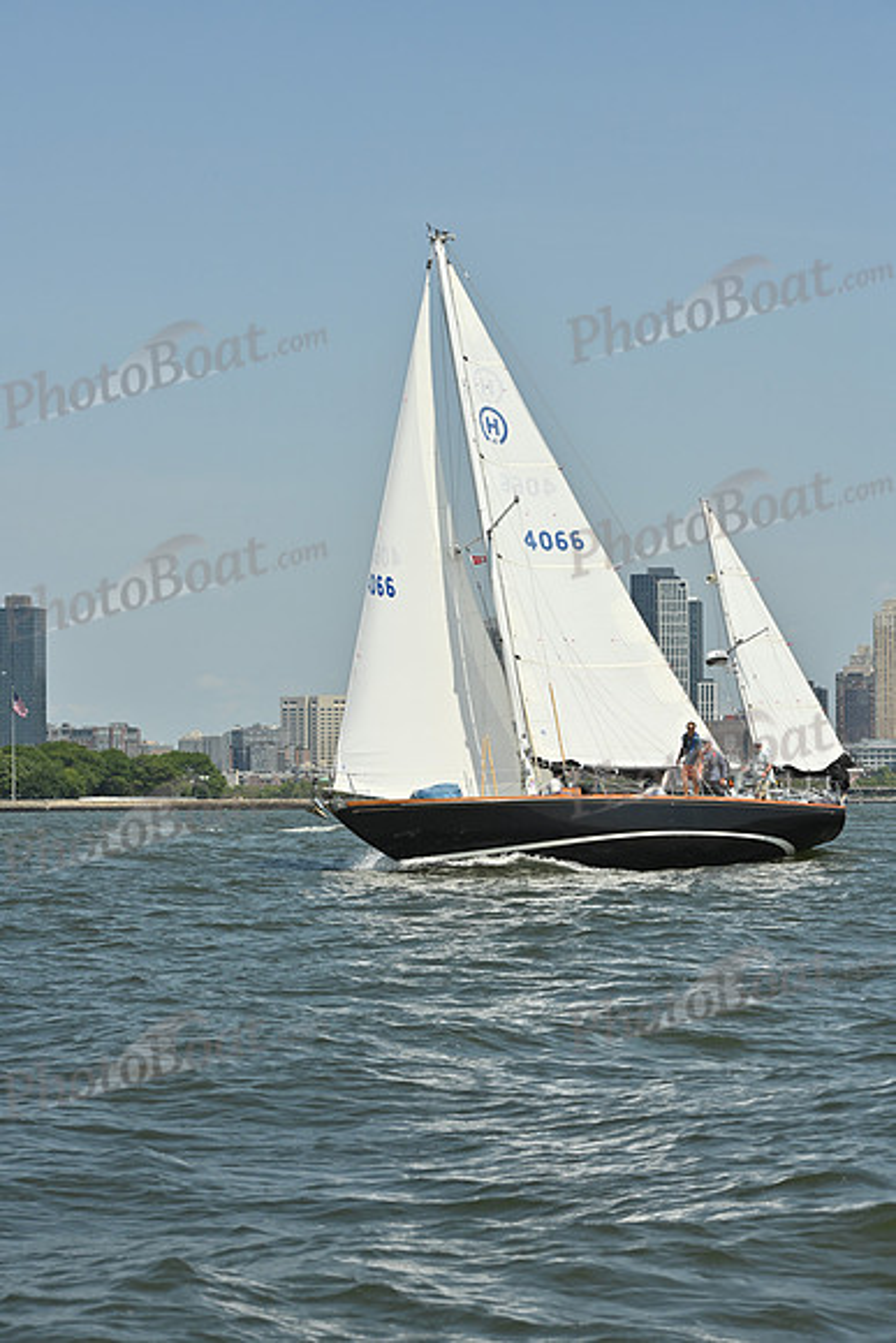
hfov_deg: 14.4
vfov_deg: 21.5
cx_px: 448
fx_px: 3544
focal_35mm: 95
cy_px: 672
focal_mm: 95
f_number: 10
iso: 320
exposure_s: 1/1250
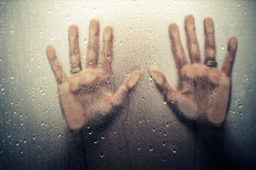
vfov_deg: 29.8
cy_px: 85
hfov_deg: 43.6
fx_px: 320
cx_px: 128
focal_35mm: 45
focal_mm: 30
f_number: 1.4
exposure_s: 1/40
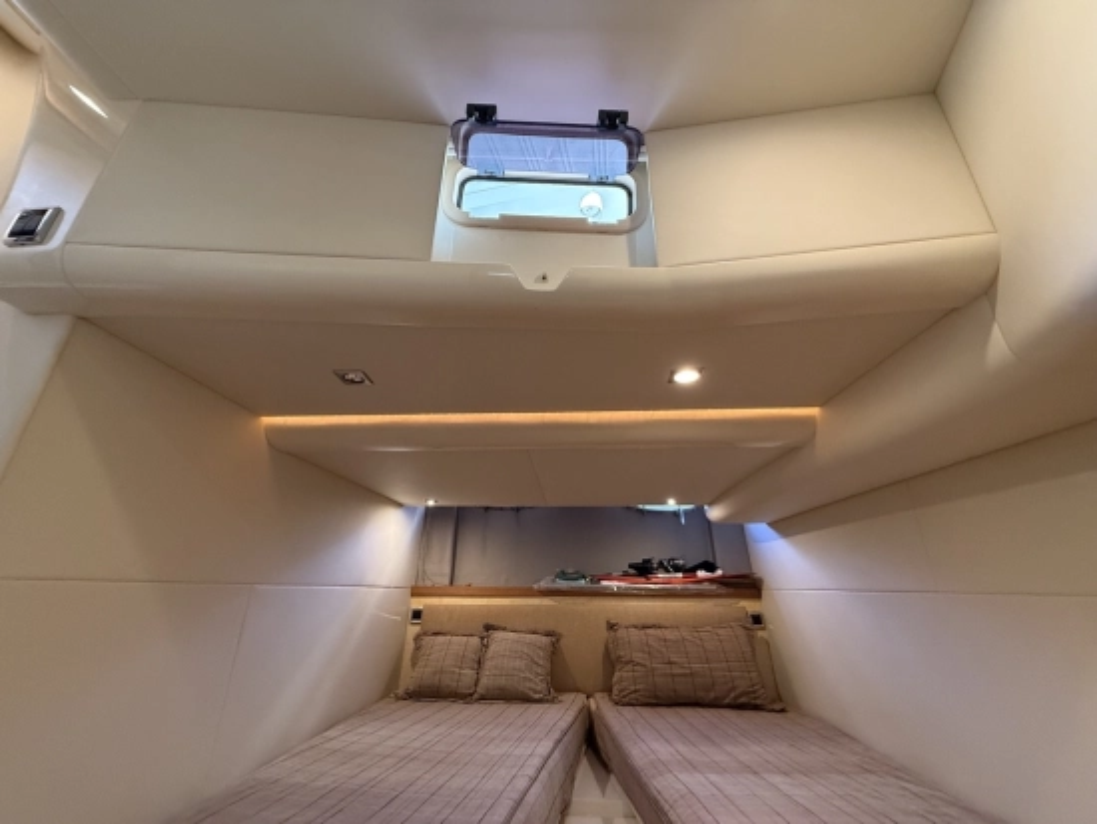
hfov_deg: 102.0
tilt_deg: +21.6
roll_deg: -0.4
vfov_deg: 85.7
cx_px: 548
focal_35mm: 14
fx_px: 444
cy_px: 412
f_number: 2.2
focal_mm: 2.22
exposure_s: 1/60
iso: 500
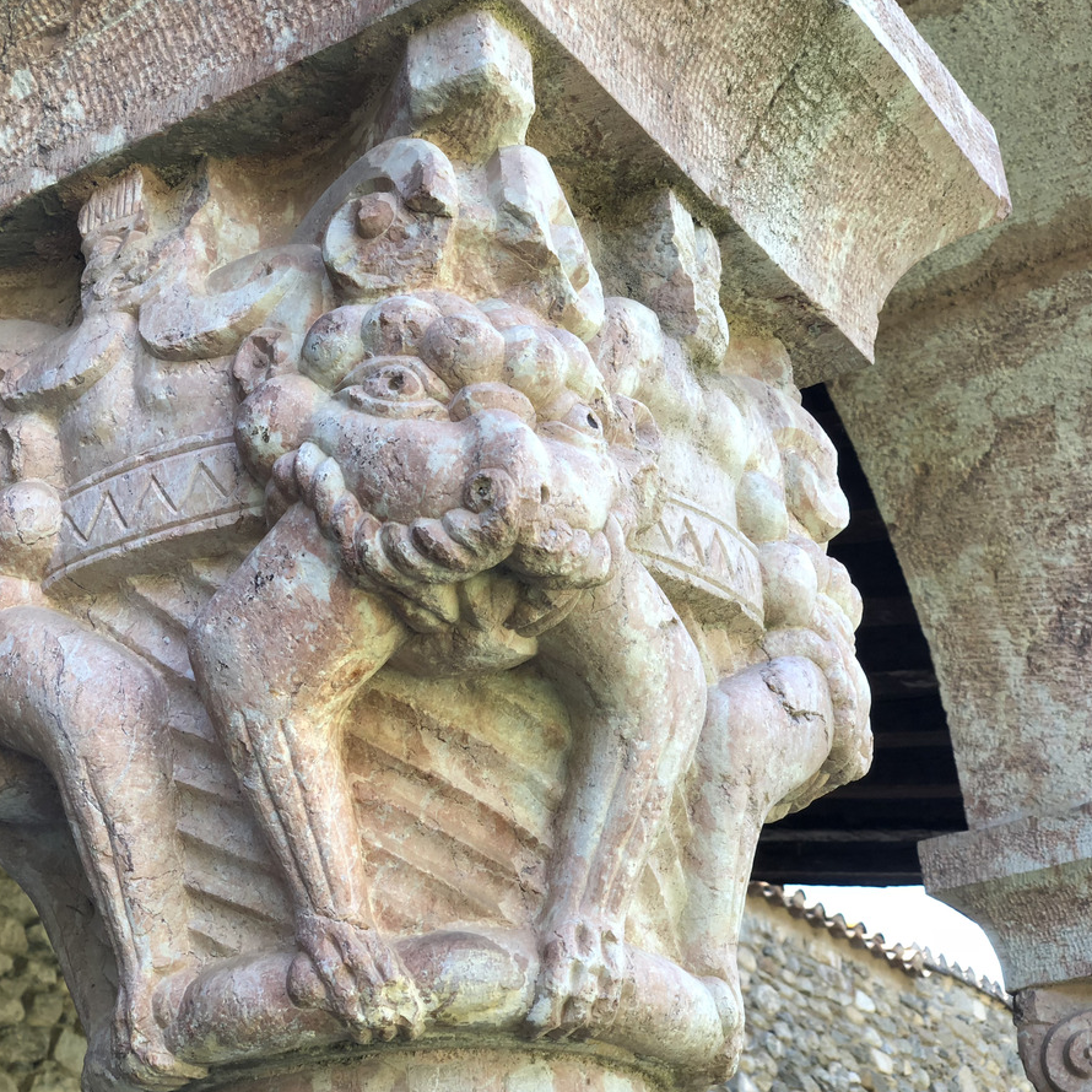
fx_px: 2213
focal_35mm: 62
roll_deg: +2.8
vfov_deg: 27.7
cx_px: 361
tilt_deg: +27.9
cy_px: 546
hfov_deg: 27.5
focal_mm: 6
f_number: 2.4
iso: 16
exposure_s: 1/60
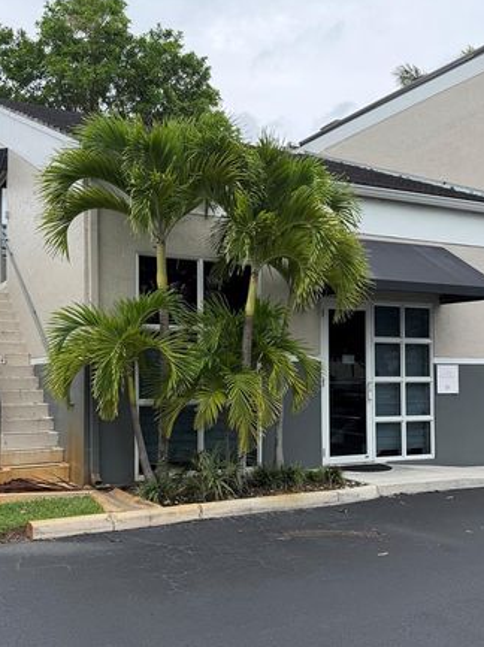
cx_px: 226
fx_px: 691
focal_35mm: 37
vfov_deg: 50.1
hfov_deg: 38.6
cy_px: 361
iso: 100
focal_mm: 6.76
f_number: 1.78
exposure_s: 1/3425
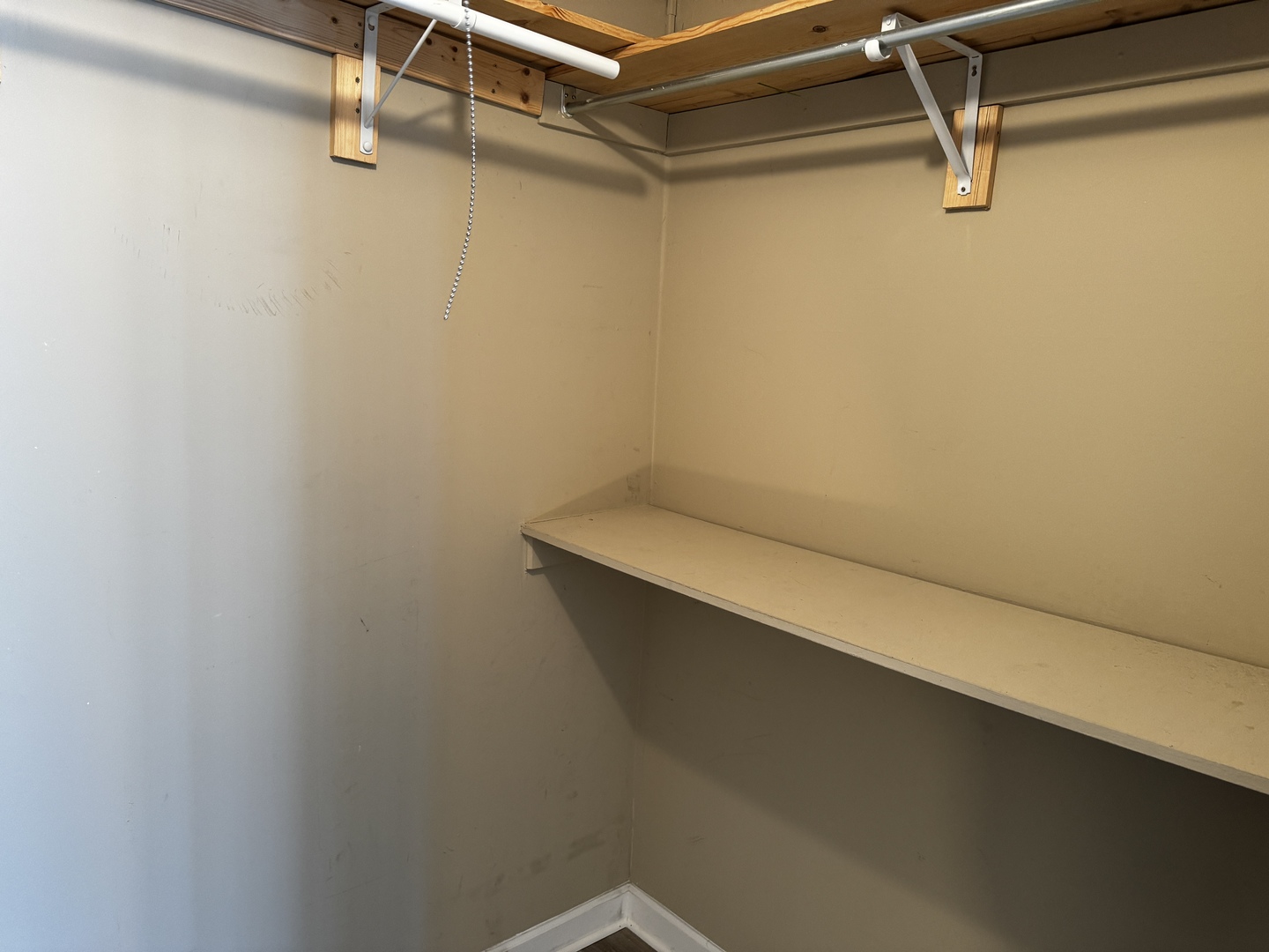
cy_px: 476
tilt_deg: -7.6
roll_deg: -3.5
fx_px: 880
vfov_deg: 56.8
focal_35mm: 24
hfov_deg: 71.6
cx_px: 634
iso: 250
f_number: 1.78
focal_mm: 6.76
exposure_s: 1/60
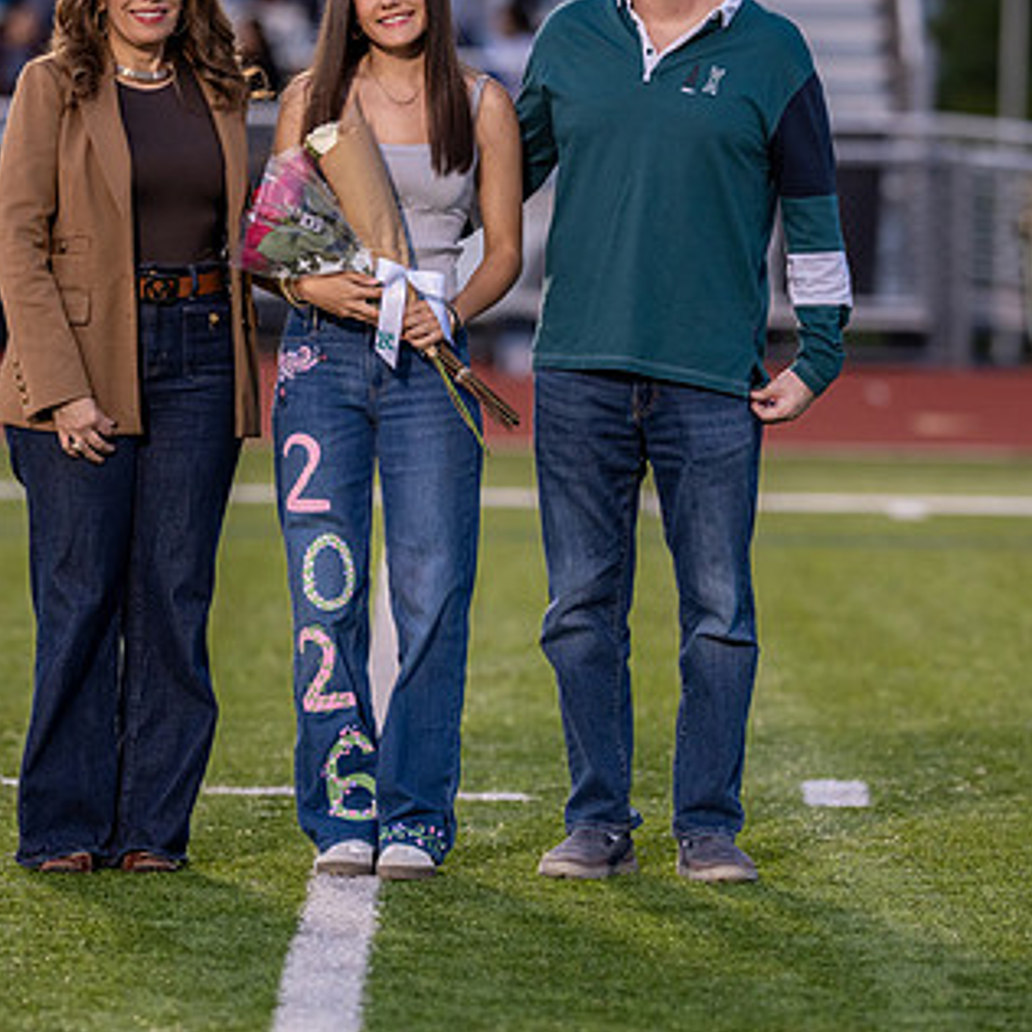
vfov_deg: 5.9
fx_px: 9984
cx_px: 386
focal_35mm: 296
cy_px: 299
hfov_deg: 5.9
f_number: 2.2
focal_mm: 135
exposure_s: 1/640
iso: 500
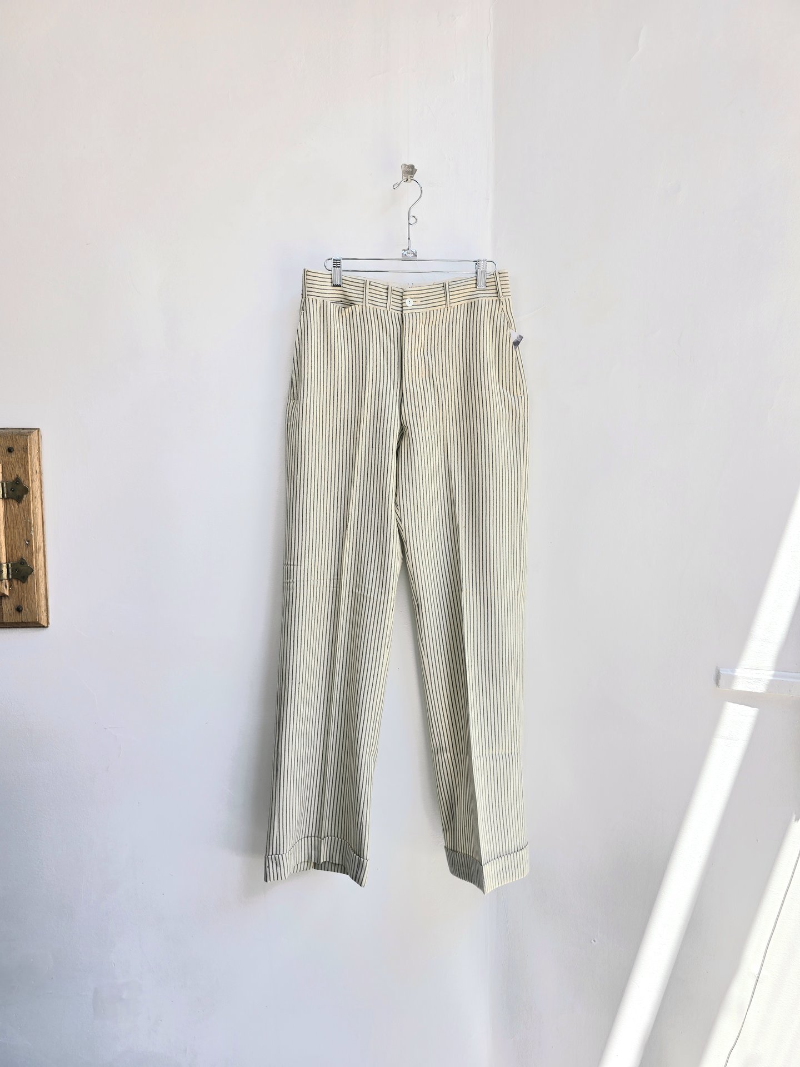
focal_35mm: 23
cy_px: 534
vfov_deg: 73.9
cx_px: 400
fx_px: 709
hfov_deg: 58.9
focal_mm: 6.3
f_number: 1.7
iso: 12
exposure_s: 1/132
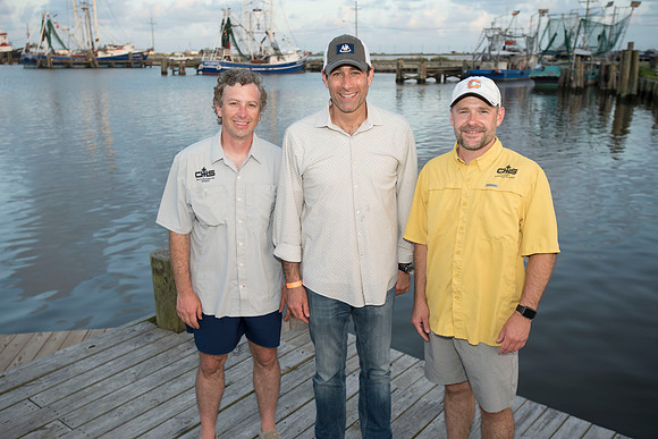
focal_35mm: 35
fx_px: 640
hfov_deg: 54.4
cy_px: 220
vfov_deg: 37.9
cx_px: 329
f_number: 5
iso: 250
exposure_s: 1/160
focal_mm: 35
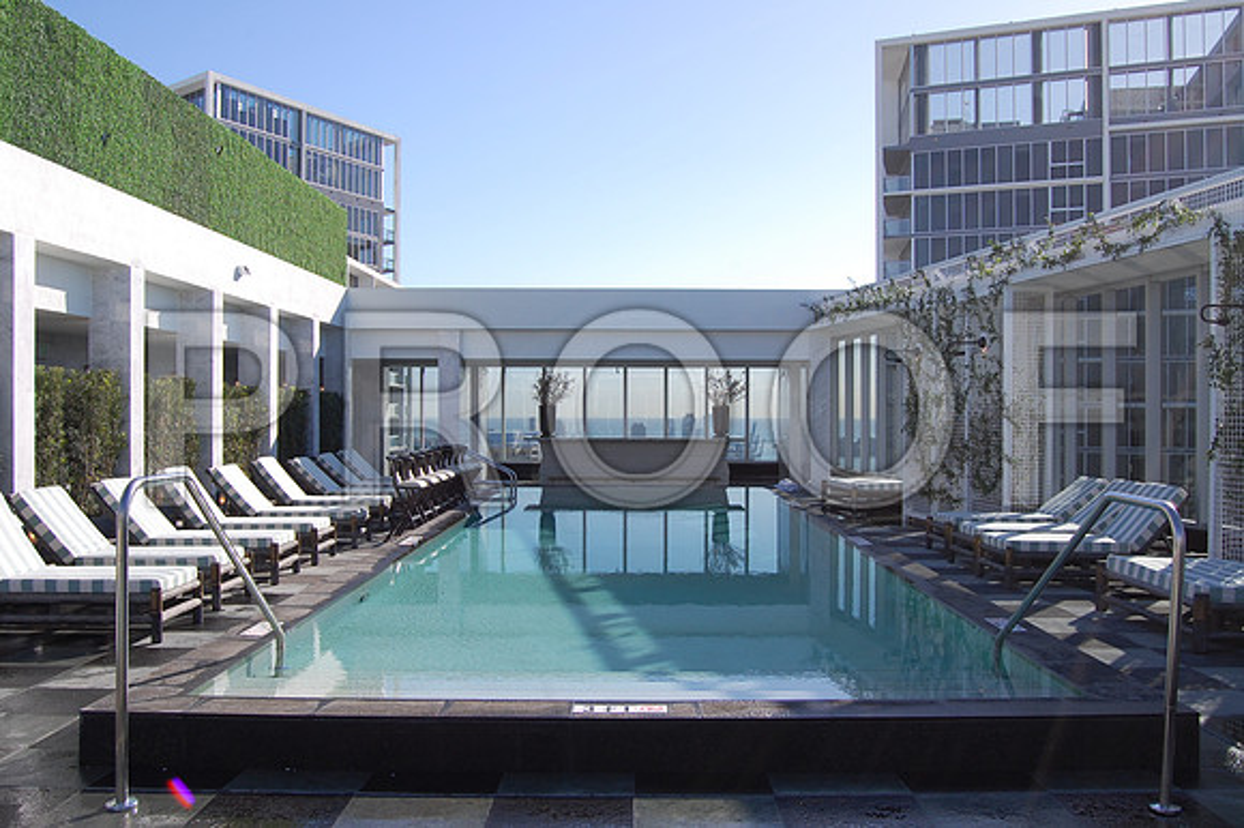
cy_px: 414
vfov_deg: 39.9
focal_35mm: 33
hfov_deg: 57.3
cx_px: 622
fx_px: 1140
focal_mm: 22
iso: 200
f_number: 9
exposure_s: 1/320
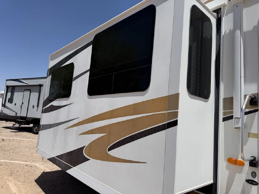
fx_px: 180
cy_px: 97
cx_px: 130
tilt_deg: +7.5
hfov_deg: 71.6
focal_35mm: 24
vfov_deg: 56.8
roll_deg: -5.7
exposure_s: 1/9091
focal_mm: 6.76
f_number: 1.78
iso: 80
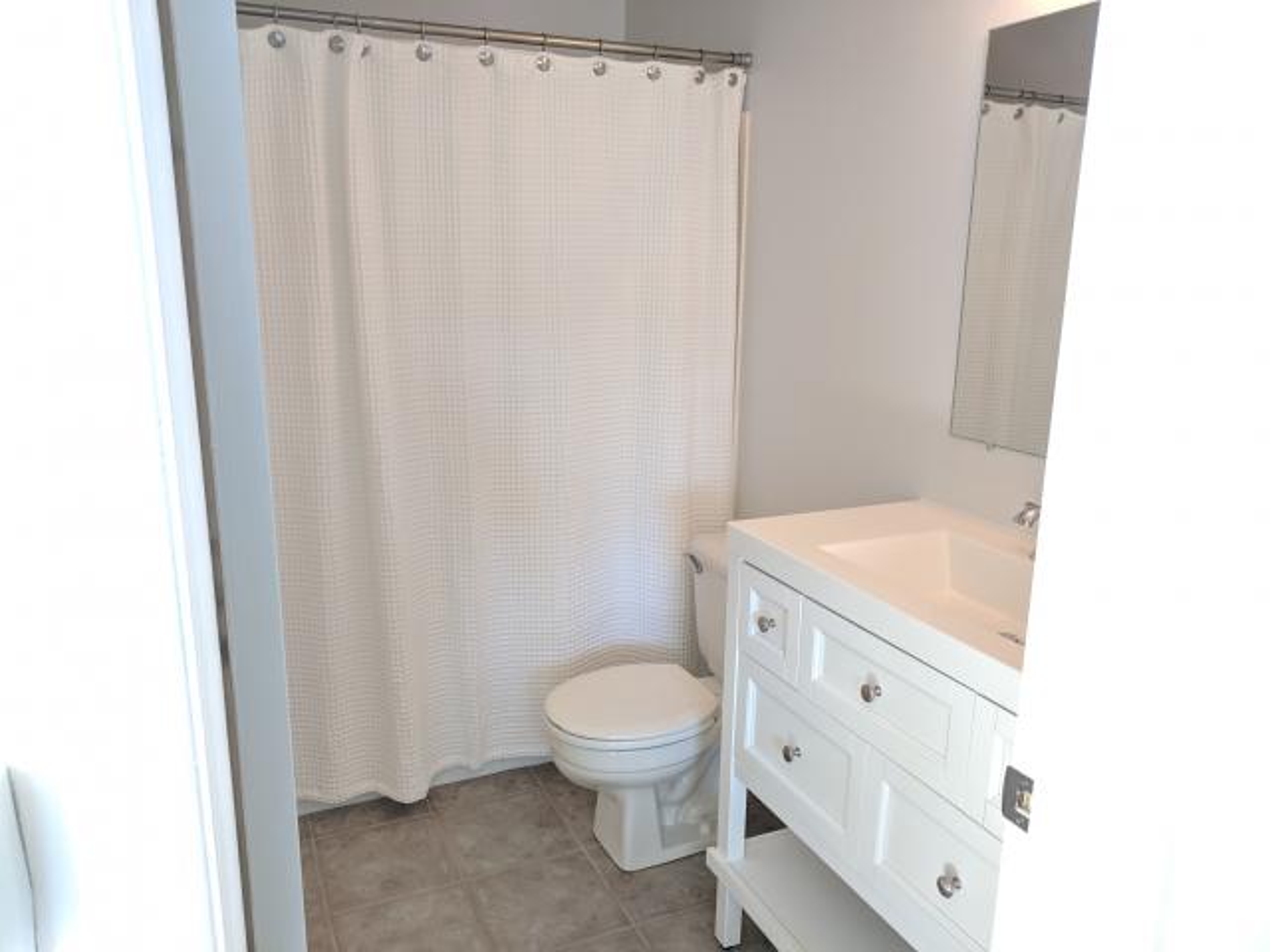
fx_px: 954
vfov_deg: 53.1
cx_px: 635
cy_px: 476
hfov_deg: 67.3
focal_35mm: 26
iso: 175
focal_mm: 4.67
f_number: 2
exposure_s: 1/60
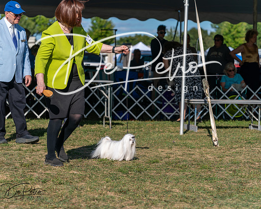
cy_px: 104
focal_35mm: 122
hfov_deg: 15.8
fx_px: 939
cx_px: 130
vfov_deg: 12.7
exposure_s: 1/1250
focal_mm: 108
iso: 125
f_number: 4.5
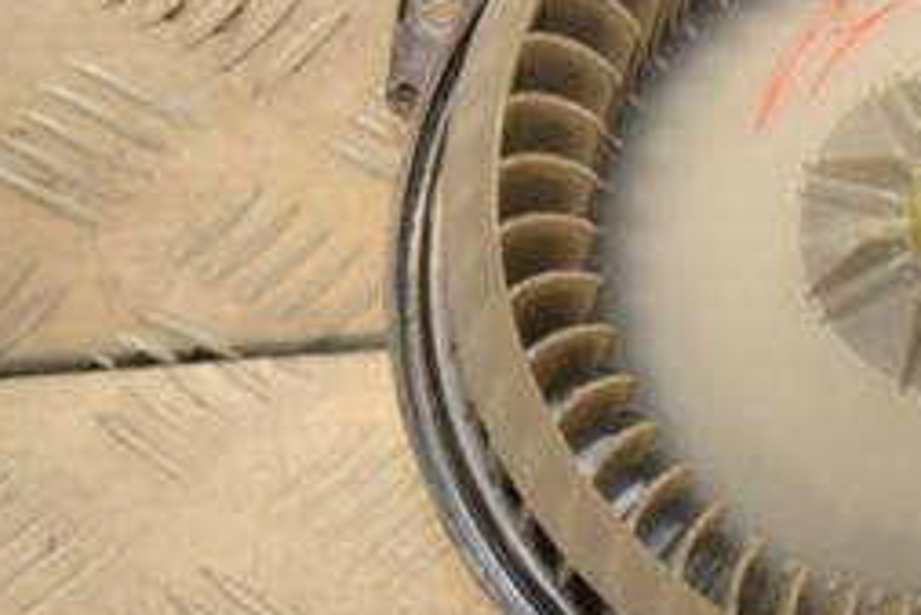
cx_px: 990
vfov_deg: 8.6
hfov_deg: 12.6
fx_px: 4100
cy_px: 280
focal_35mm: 160
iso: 800
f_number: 5.6
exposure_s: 1/200
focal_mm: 45
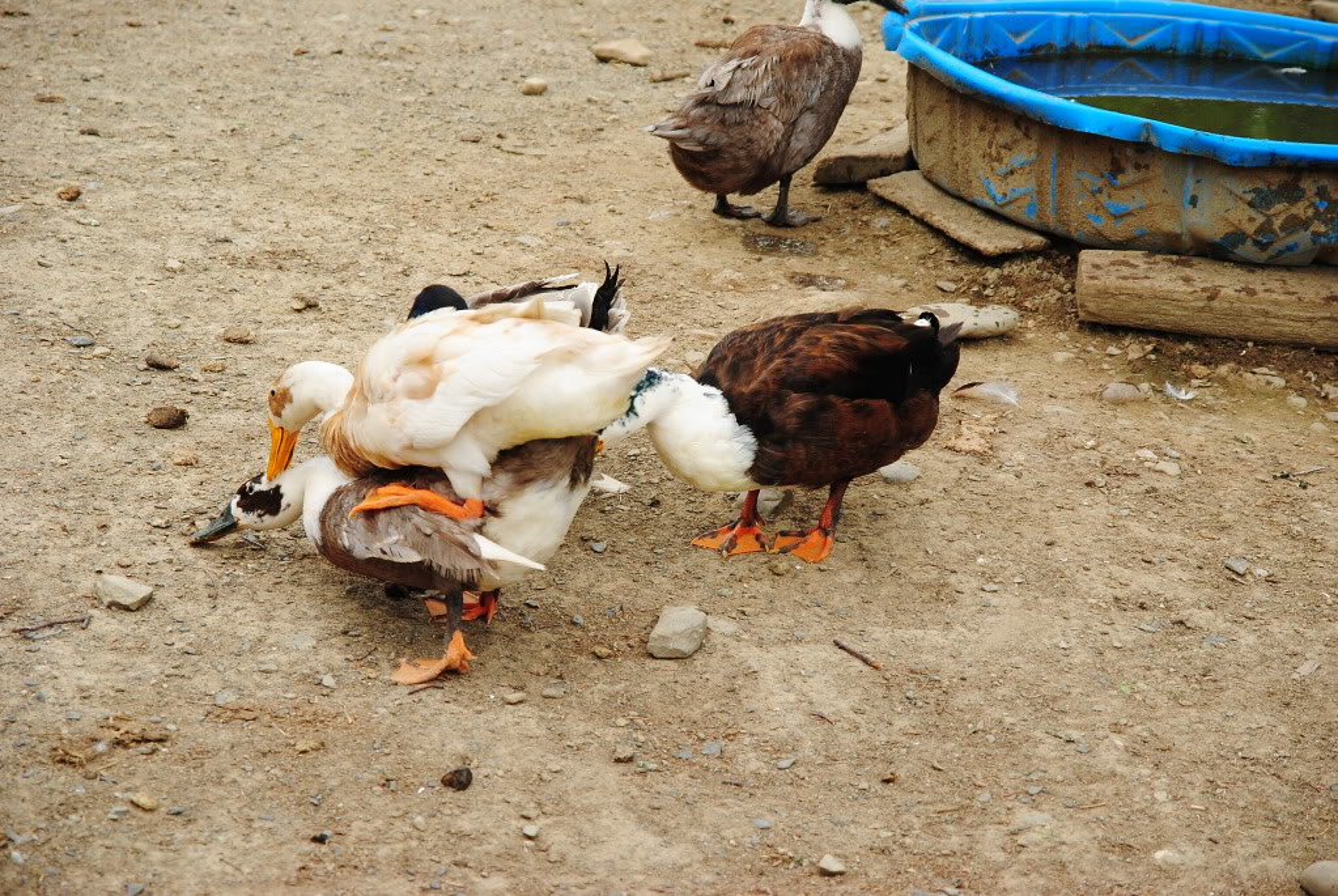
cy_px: 448
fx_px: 3907
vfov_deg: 13.1
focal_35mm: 105
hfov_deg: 19.4
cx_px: 669
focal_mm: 70
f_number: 4.5
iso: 100
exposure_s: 1/160
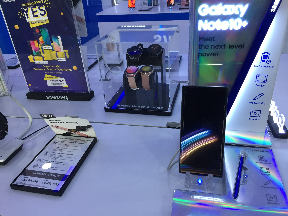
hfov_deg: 61.7
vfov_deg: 48.2
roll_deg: +3.7
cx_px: 144
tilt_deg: -29.3
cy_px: 108
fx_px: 241
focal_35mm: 29
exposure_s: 1/33
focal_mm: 4.15
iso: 64
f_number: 2.2
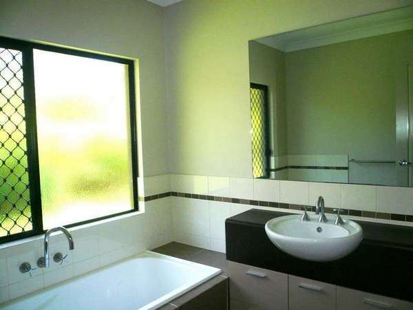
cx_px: 206
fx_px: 334
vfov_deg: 49.7
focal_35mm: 28
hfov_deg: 63.4
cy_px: 155
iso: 100
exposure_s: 1/200
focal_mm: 4.6
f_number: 2.8
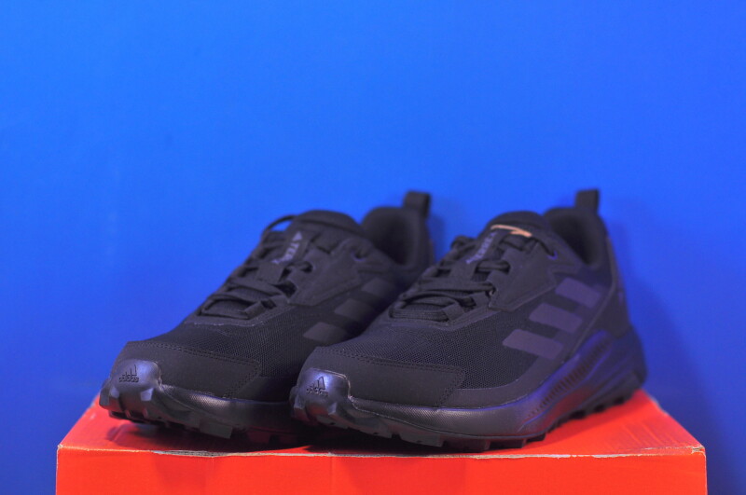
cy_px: 248
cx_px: 373
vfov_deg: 18.1
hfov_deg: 27.0
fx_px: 1552
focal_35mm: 75
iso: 250
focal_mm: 50
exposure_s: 1/320
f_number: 2.5
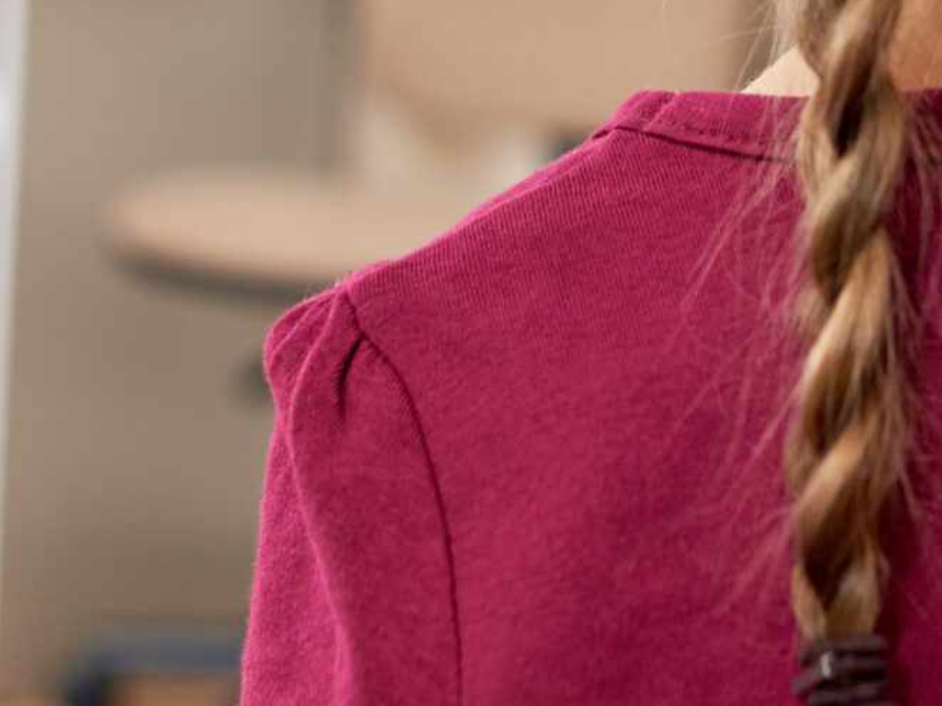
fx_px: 3564
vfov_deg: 11.0
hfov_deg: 15.0
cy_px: -270
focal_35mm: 131
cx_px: 732
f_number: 4
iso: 400
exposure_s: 1/125
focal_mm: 35
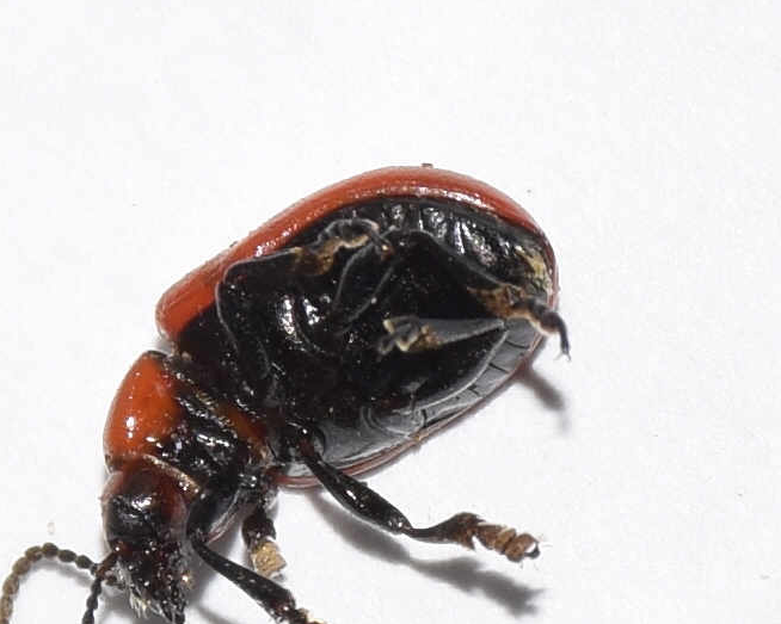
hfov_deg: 7.7
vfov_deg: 6.1
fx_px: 5824
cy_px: 341
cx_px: 295
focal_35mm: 252
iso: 100
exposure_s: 1/160
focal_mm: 122
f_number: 11
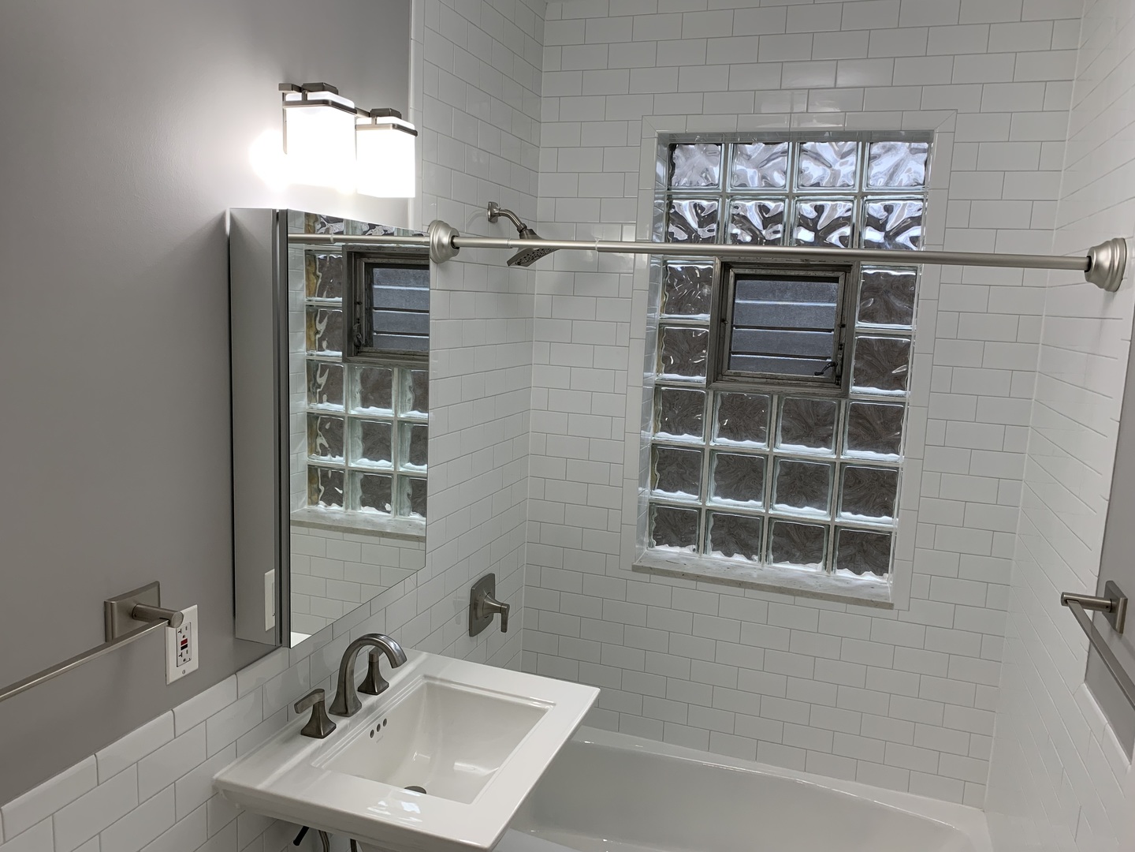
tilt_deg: -7.9
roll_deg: -2.6
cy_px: 426
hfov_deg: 67.3
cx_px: 568
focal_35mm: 26
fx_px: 852
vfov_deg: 53.1
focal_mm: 4.25
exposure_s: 1/120
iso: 80
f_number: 1.8
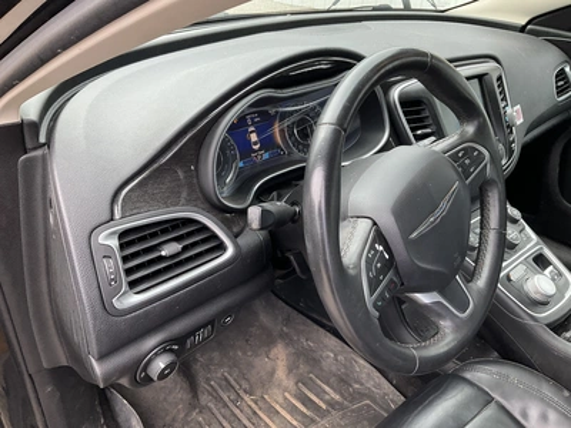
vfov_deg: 48.2
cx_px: 286
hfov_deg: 61.7
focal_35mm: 29
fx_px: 478
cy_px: 214
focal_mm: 3
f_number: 1.8
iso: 32
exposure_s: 1/144
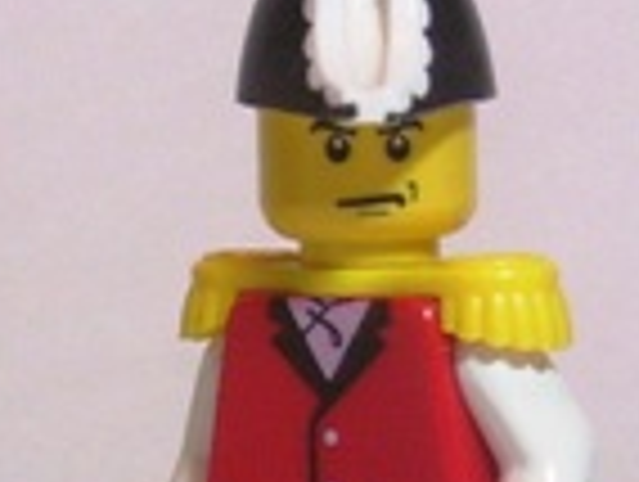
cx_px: 362
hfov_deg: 9.9
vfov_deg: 7.5
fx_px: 3680
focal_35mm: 199
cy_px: 369
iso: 160
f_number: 3.4
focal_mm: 8.6
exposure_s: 1/30
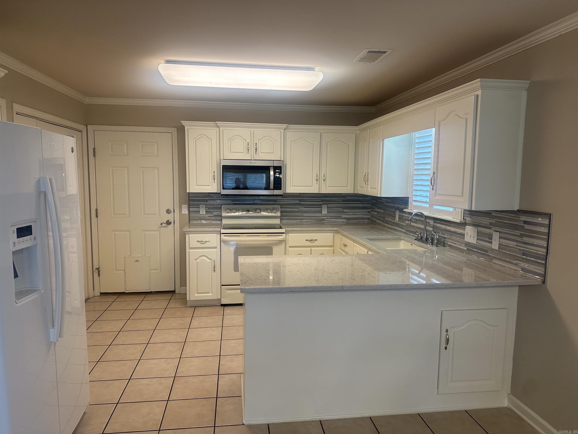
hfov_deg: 71.6
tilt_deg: -6.0
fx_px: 401
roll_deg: -0.9
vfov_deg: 56.8
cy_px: 217
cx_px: 289
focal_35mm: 24
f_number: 1.78
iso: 125
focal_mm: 6.86
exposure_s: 1/120
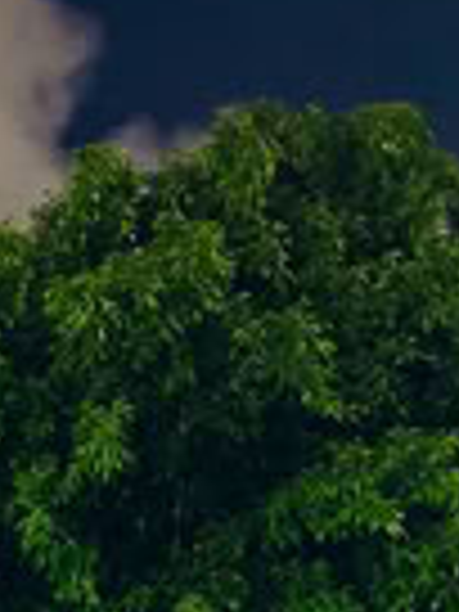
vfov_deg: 22.3
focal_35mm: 81
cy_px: 724
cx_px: 68
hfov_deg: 18.0
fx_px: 1432
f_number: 1.65
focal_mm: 6.19
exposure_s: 1/6.25
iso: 8000
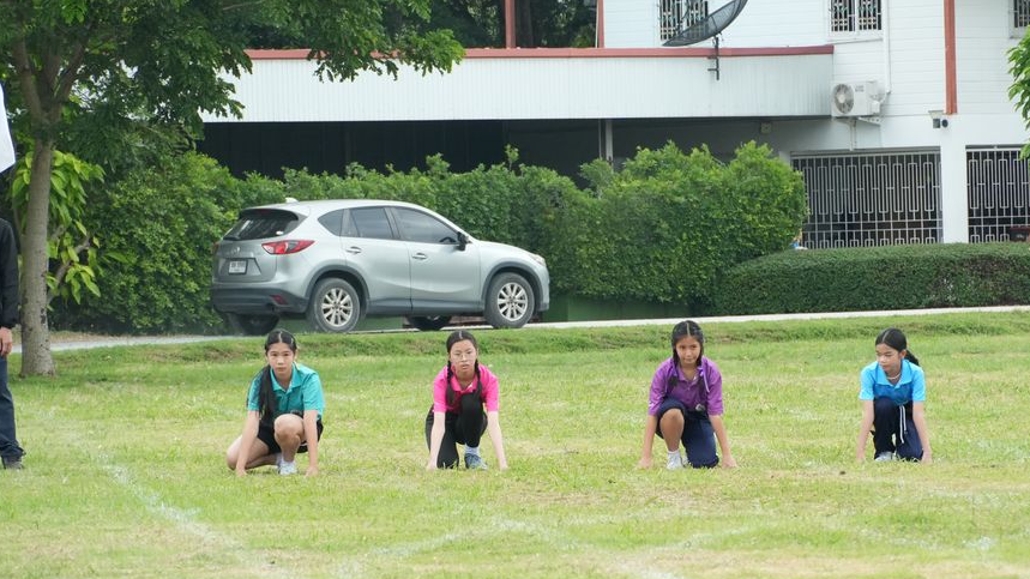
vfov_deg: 4.4
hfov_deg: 7.8
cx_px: 610
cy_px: 447
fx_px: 7583
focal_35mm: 278
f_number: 6.3
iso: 1250
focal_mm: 135
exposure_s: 1/800
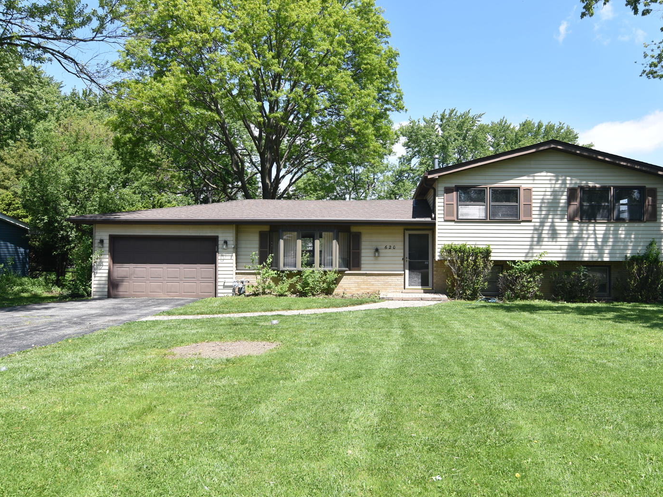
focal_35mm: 27
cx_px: 378
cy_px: 239
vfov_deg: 51.3
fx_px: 517
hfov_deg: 65.0
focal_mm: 16
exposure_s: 1/250
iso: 125
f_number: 8
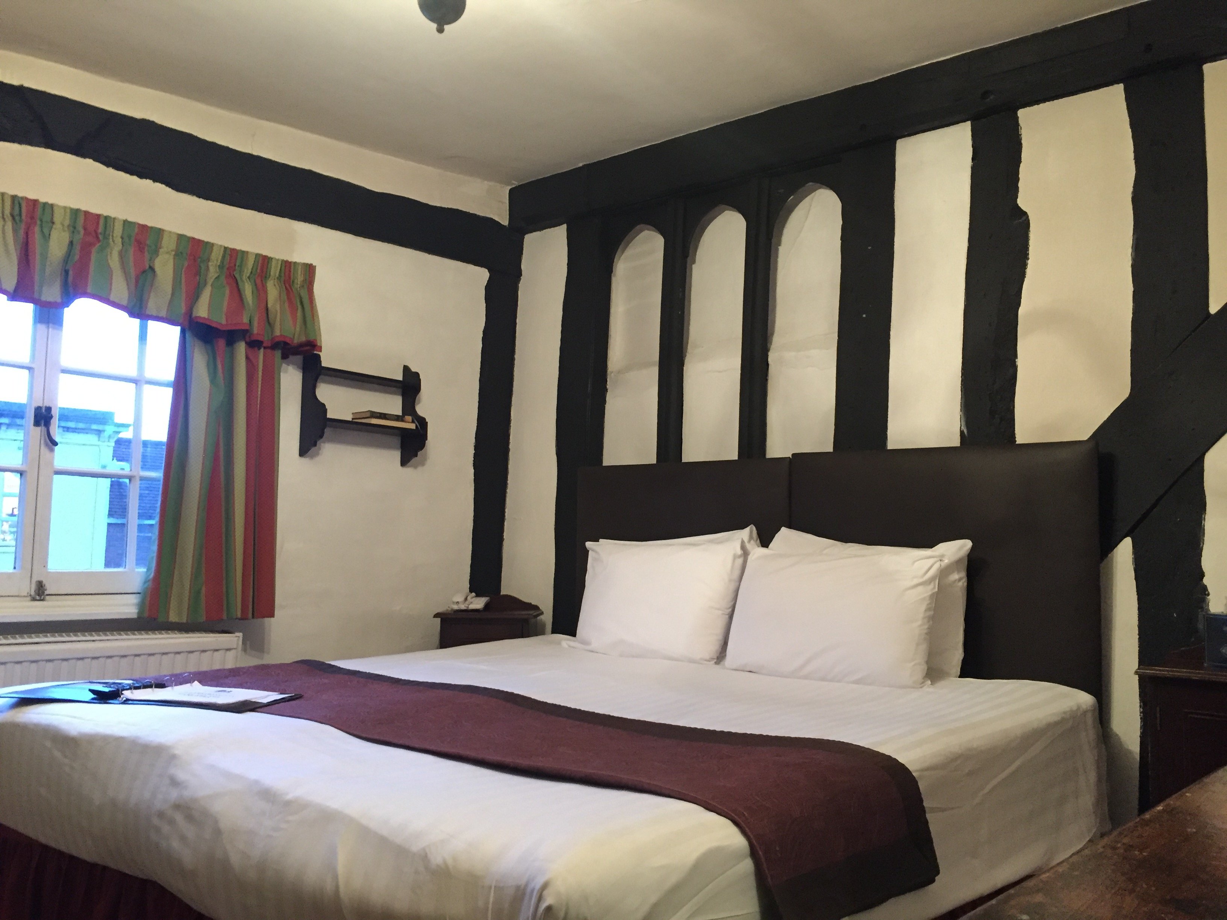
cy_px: 460
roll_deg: -1.7
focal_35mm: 29
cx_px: 614
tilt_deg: +5.2
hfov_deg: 61.7
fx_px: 1028
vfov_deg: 48.2
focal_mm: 4.15
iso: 500
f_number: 2.2
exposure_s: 1/17
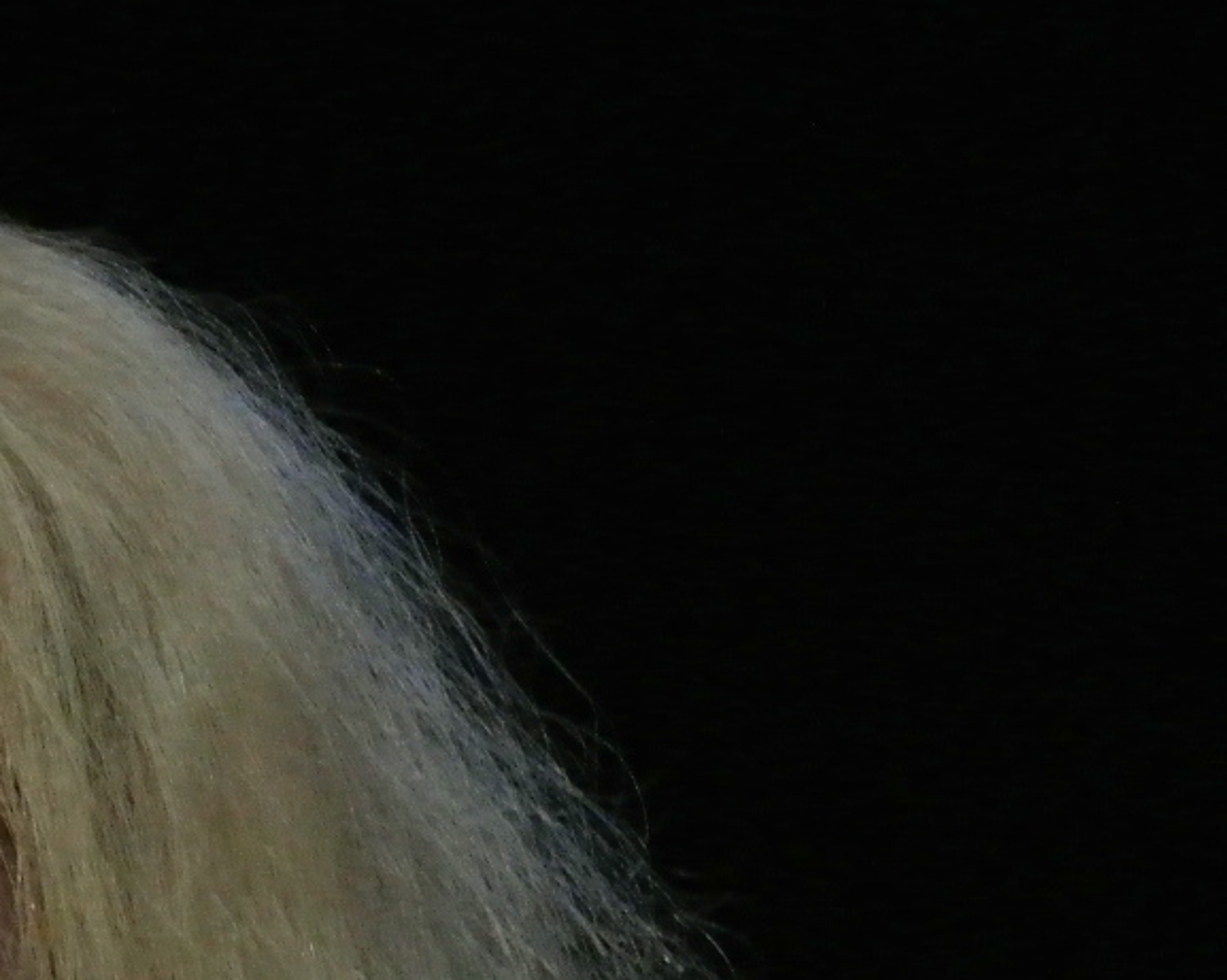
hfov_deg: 2.1
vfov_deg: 1.7
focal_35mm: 937
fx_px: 34009
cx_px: -674
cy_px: 1239
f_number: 5.6
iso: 3200
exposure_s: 1/80
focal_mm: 110
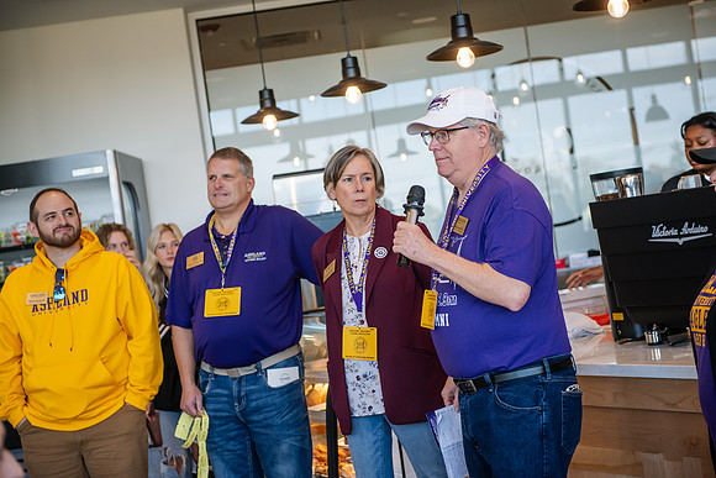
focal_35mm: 66
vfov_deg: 20.6
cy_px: 239
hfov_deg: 30.5
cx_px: 358
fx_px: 1313
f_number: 3.5
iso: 1000
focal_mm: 66
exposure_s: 1/400
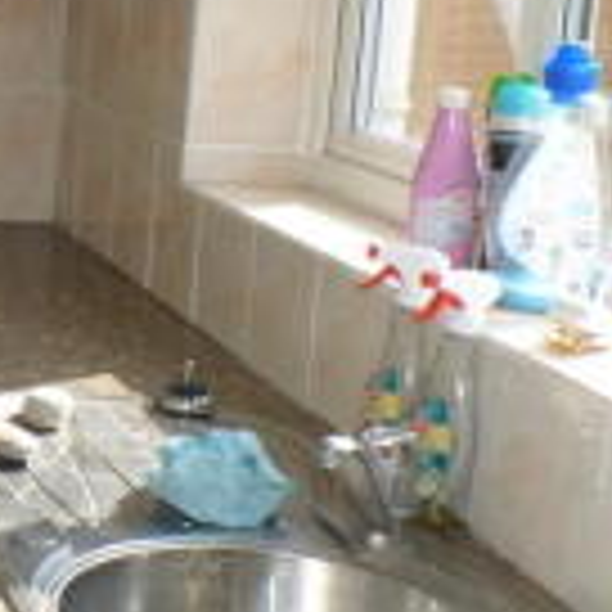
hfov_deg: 16.3
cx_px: -376
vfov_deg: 18.3
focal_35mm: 95
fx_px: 1900
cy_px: 227
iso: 100
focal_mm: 4.5
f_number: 4
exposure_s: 1/200
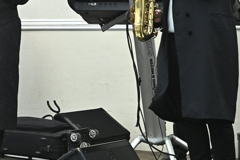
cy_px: -3
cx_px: -14
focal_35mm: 122
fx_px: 813
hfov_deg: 16.4
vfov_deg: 11.1
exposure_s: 1/125
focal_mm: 50
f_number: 5.6
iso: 2000
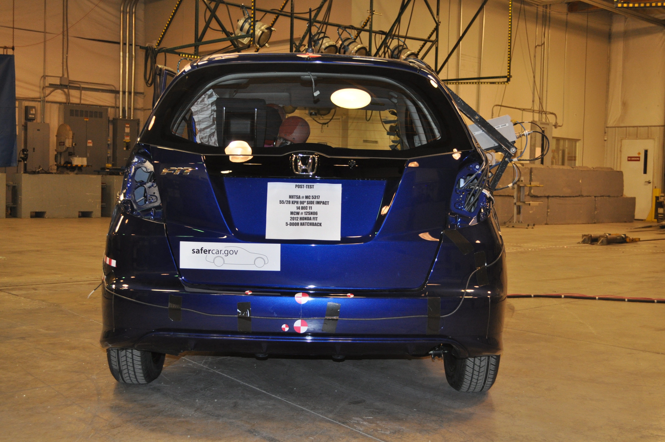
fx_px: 830
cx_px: 332
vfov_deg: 29.8
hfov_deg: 43.7
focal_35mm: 45
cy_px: 221
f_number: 4.5
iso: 800
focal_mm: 30
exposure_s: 1/60
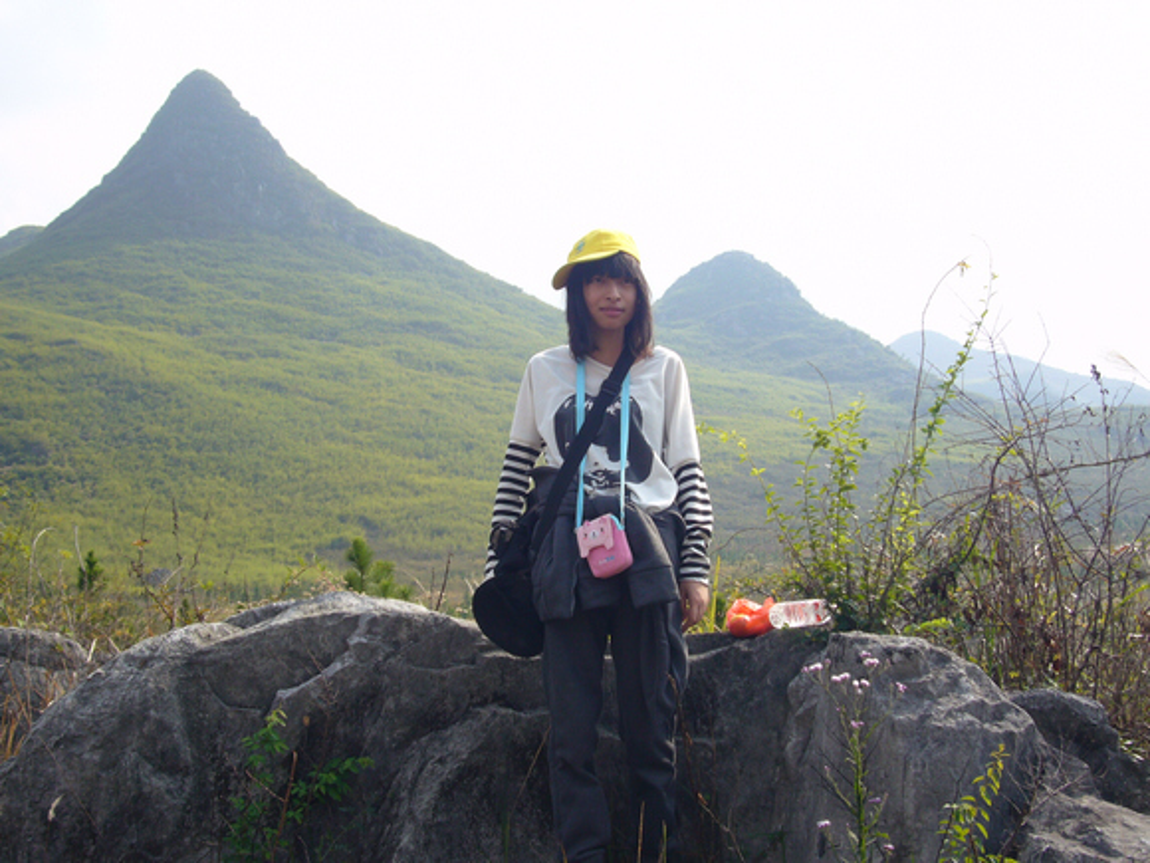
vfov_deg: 34.3
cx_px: 575
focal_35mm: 42
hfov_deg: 44.8
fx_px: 1395
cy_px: 432
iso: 80
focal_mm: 6.9
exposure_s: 1/200
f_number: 7.1
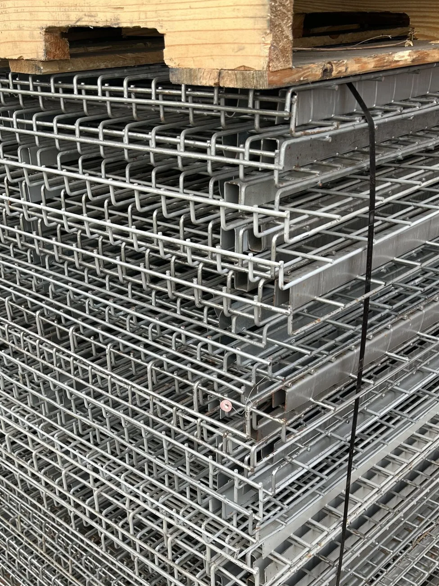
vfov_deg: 45.9
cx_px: 197
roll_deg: +1.9
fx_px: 676
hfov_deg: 35.9
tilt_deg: -30.3
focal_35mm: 40
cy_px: 403
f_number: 1.5
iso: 50
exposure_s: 1/404
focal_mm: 5.7
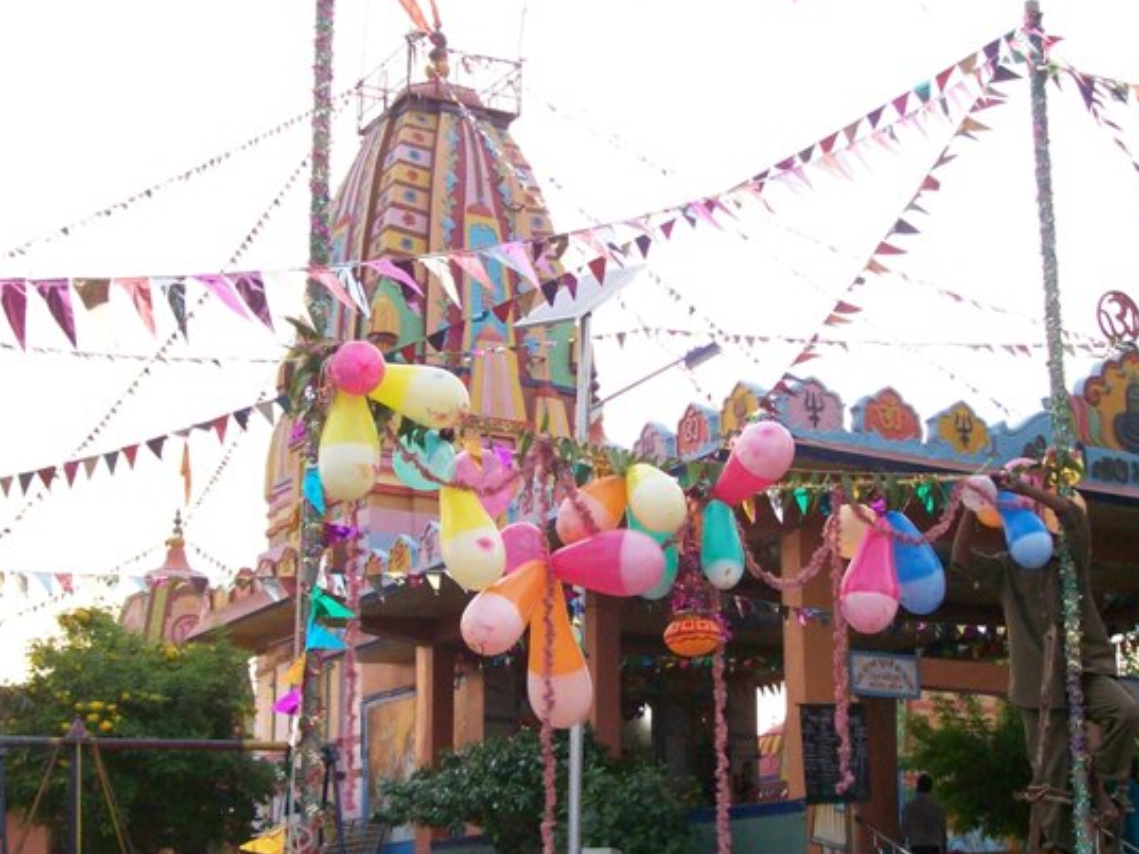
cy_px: 490
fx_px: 2205
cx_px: 558
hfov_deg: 29.0
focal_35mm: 67
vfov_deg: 21.9
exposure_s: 1/73.6
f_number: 3
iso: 200
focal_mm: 7.6
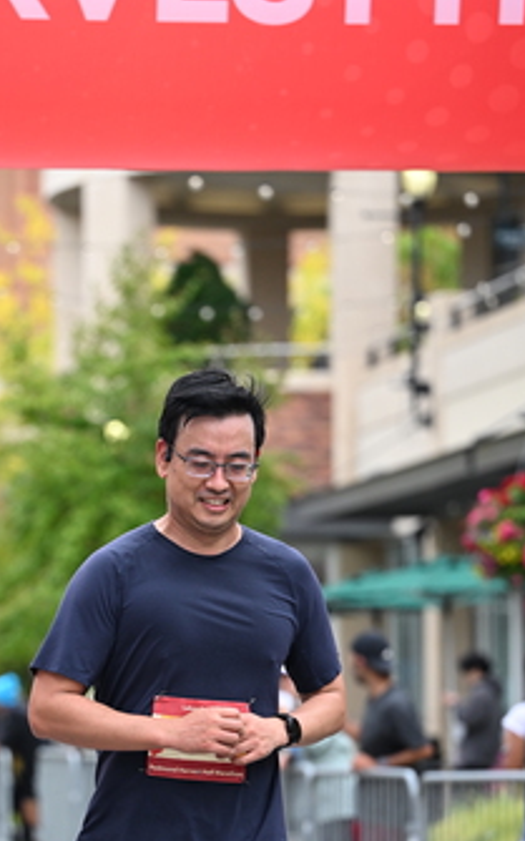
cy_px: 610
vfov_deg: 12.4
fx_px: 3874
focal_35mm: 169
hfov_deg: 7.7
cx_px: 79
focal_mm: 101
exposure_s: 1/2000
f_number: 2.8
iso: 640
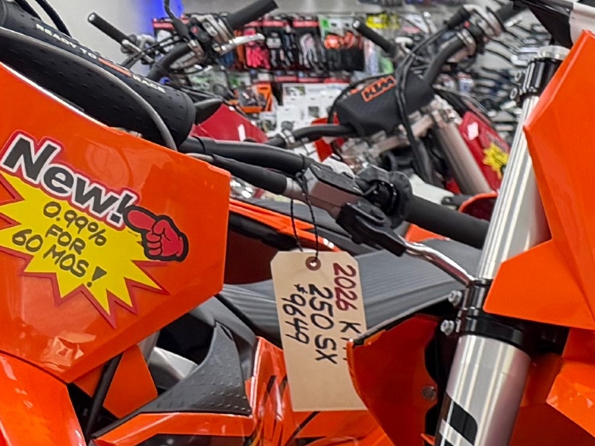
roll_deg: +0.5
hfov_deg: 12.2
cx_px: 1478
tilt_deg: -18.2
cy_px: 902
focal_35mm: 125
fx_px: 2149
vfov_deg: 10.8
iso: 125
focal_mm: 6.76
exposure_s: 1/60
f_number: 1.78
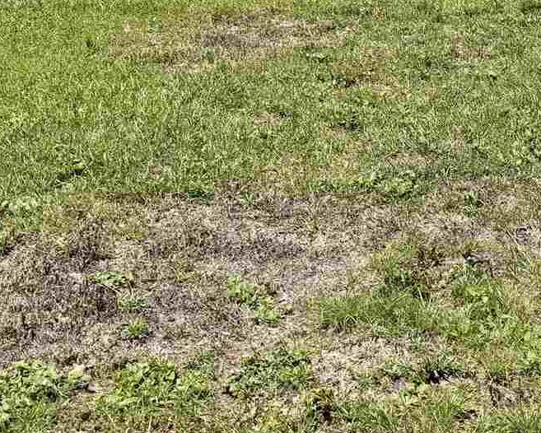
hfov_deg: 25.1
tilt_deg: -5.1
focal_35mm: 73
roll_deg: -2.8
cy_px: -98
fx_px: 1169
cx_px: 504
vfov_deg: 19.6
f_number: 1.78
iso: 80
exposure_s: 1/5319
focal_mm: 6.76
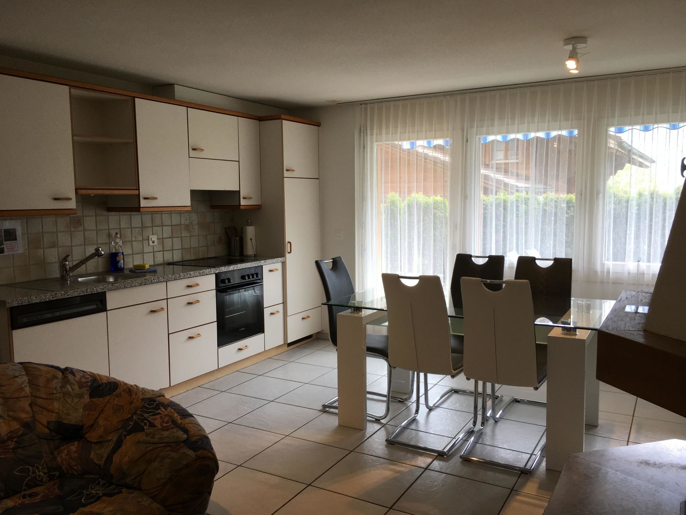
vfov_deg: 48.2
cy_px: 258
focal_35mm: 29
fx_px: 575
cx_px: 343
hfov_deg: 61.7
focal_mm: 4.15
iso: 40
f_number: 2.2
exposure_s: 1/100
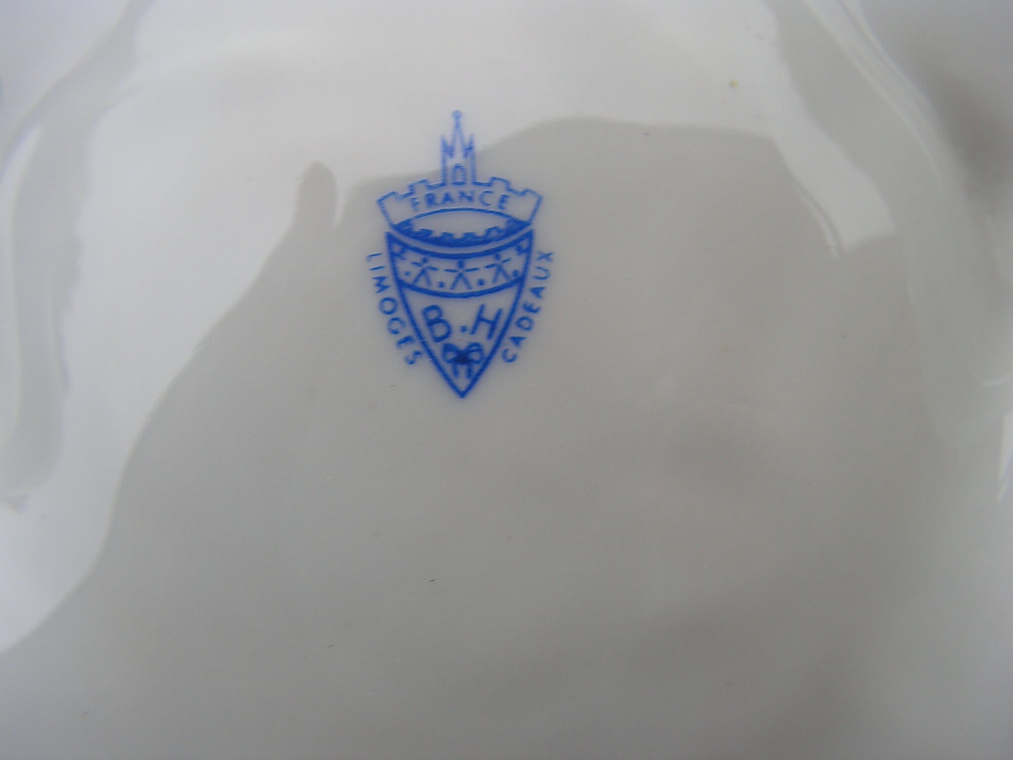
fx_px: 1054
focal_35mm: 36
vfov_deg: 39.7
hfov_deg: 51.4
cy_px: 380
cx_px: 506
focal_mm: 6
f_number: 4.8
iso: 64
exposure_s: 1/50
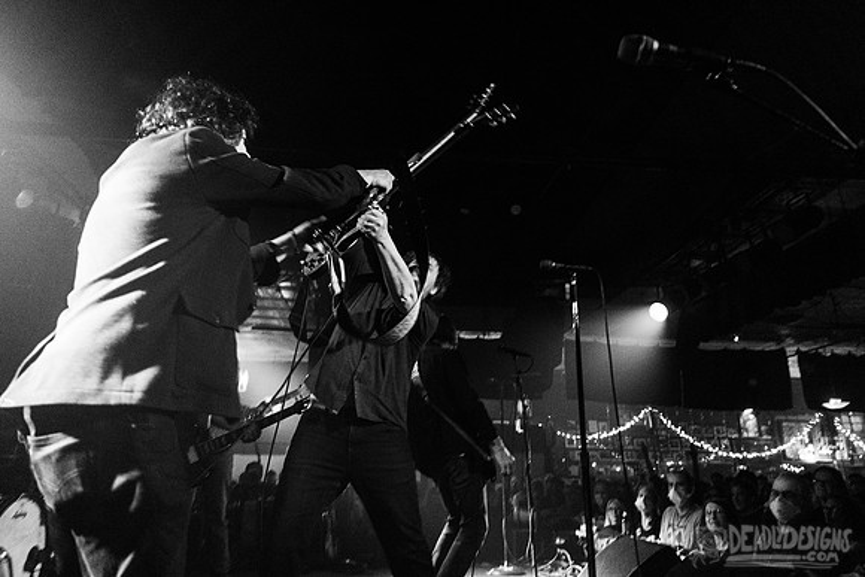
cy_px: 268
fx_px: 617
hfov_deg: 70.0
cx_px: 423
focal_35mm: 26
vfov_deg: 50.1
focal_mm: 24
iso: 3200
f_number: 3.2
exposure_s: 1/80
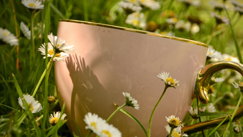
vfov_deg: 5.1
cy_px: 83
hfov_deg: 9.0
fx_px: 1546
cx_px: 138
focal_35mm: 240
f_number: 10
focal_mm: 130
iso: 100
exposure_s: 1/200
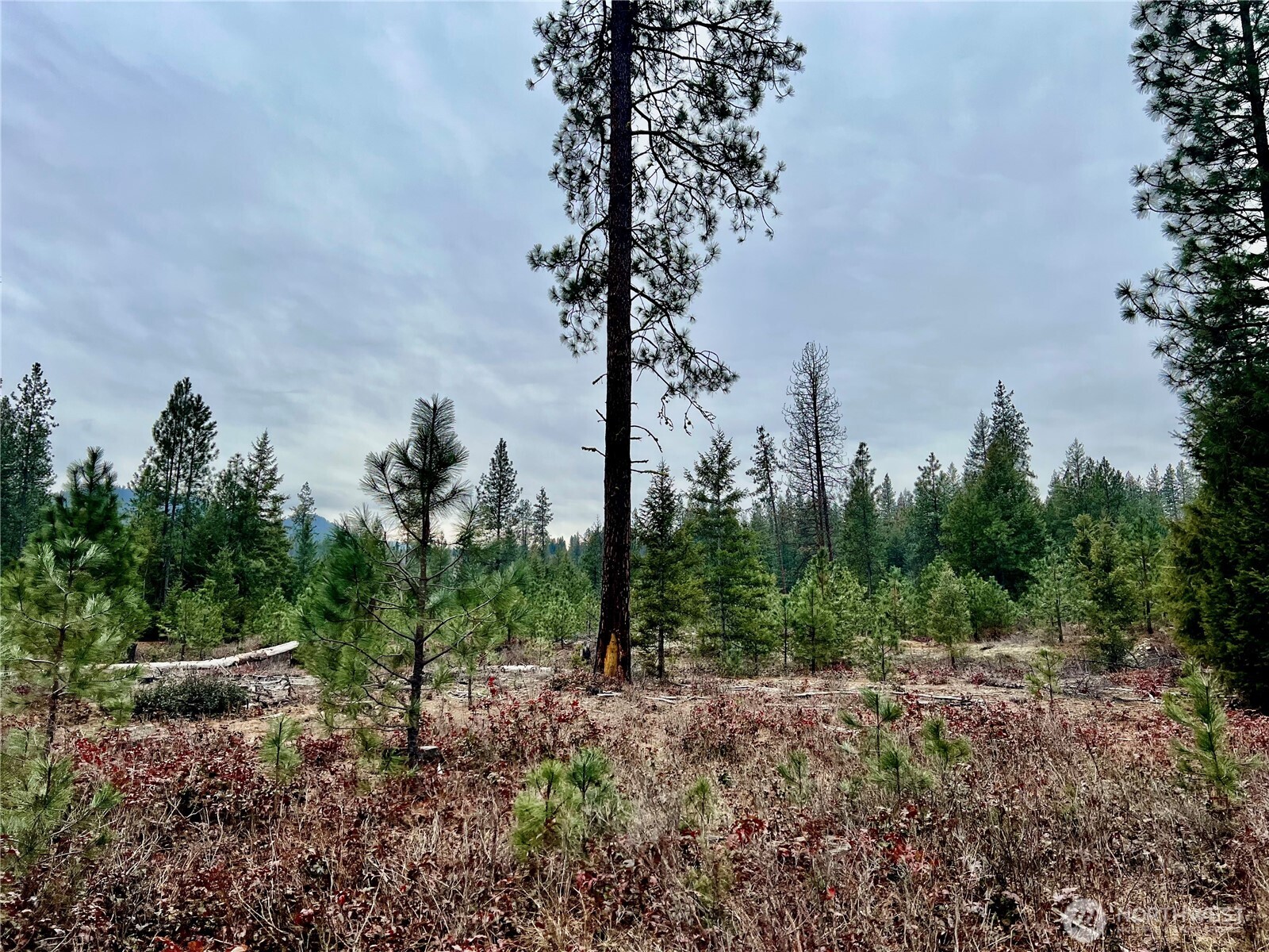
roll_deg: +0.5
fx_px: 953
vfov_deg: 53.1
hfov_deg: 67.3
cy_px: 476
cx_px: 634
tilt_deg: +9.6
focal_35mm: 26
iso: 50
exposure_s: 1/1779
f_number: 1.5
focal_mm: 5.7
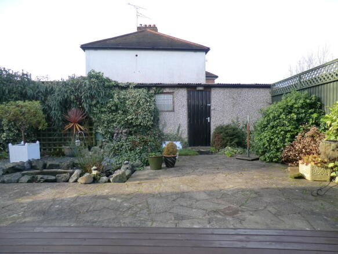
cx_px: 169
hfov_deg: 71.6
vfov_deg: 56.8
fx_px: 234
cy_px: 127
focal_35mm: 24
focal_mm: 4.3
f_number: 3.2
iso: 80
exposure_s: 1/200
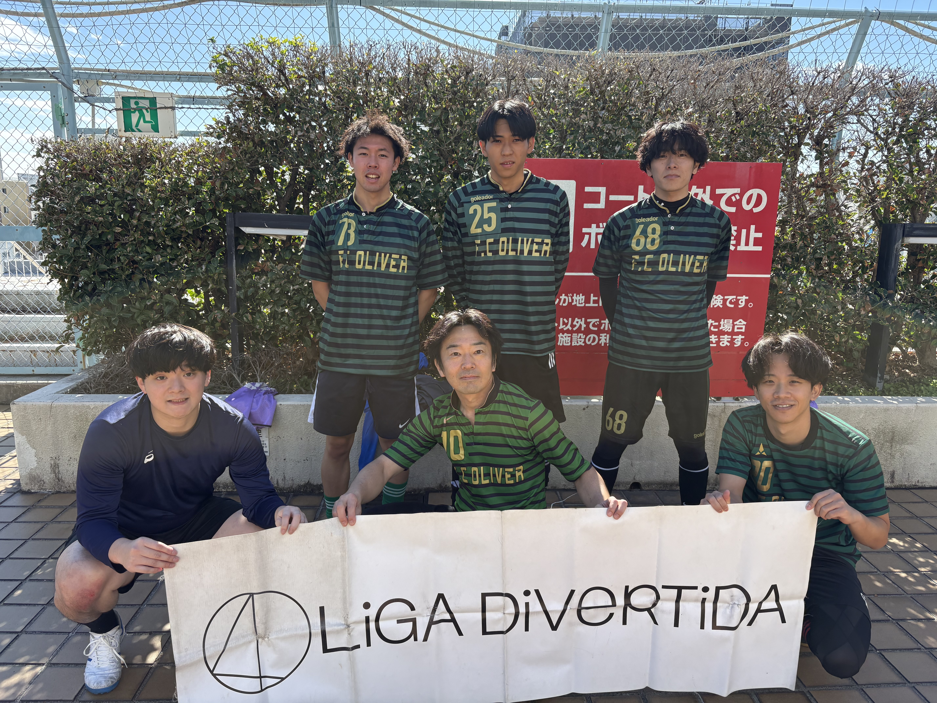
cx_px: 468
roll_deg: -0.5
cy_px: 352
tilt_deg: -10.8
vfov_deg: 53.1
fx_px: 704
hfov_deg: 67.3
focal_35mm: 26
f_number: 1.6
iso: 64
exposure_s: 1/1217
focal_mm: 5.96
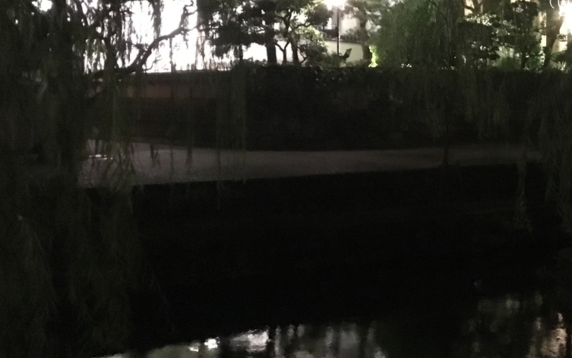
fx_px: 764
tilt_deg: -2.3
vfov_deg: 26.3
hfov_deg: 40.3
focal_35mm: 49
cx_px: 398
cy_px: 135
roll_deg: -0.7
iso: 2000
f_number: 2.2
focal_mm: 4.15
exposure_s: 1/15
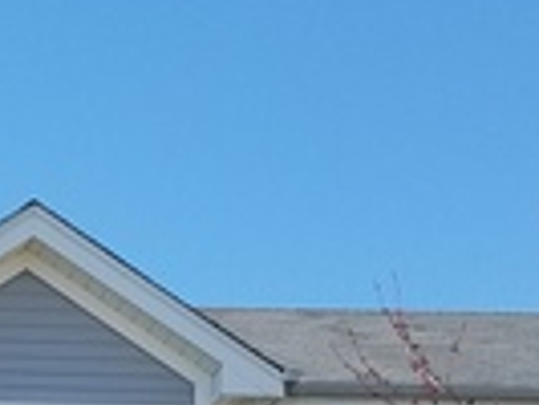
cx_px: -113
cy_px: 672
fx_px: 1948
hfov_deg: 15.2
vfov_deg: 11.2
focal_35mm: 125
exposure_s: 1/1768
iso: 50
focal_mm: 4.2
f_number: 1.7
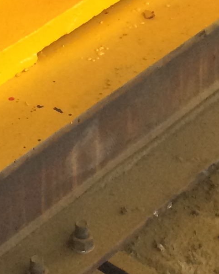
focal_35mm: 154
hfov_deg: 9.9
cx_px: -30
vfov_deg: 10.2
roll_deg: +3.7
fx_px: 1248
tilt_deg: -9.4
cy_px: -459
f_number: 2.2
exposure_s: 1/30
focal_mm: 4.15
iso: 64
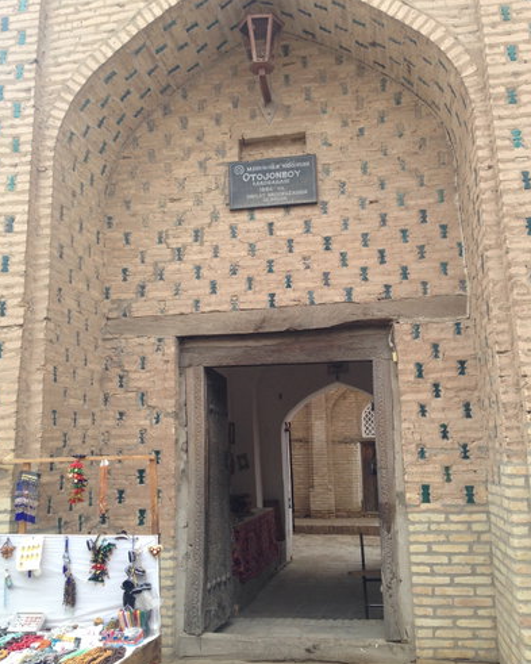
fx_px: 687
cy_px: 316
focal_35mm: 35
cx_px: 262
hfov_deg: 42.2
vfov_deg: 51.5
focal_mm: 4.12
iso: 50
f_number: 2.4
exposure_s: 1/267
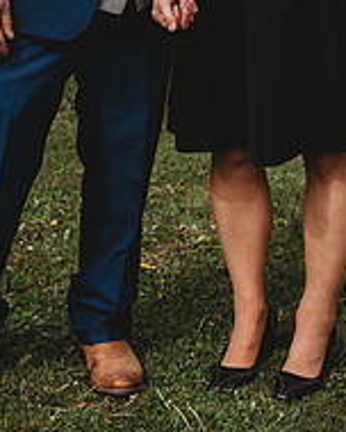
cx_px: 155
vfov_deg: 13.6
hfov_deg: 11.2
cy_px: -59
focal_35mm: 138
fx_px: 1766
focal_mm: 62
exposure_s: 1/1000
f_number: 4.5
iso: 200
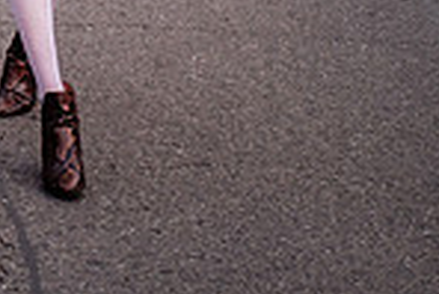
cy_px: -269
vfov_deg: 7.2
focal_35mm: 184
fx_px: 2246
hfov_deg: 10.8
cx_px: -196
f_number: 2.8
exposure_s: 1/400
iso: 400
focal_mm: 31.1
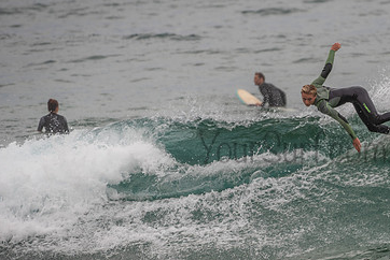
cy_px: 138
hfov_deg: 2.6
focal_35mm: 801
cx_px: 310
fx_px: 8684
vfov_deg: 1.7
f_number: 5.6
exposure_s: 1/320
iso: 180
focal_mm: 500
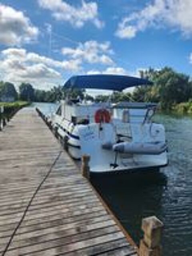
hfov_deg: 56.8
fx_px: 177
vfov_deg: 71.6
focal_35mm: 24
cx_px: 96
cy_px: 128
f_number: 1.8
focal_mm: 5
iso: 50
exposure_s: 1/3956
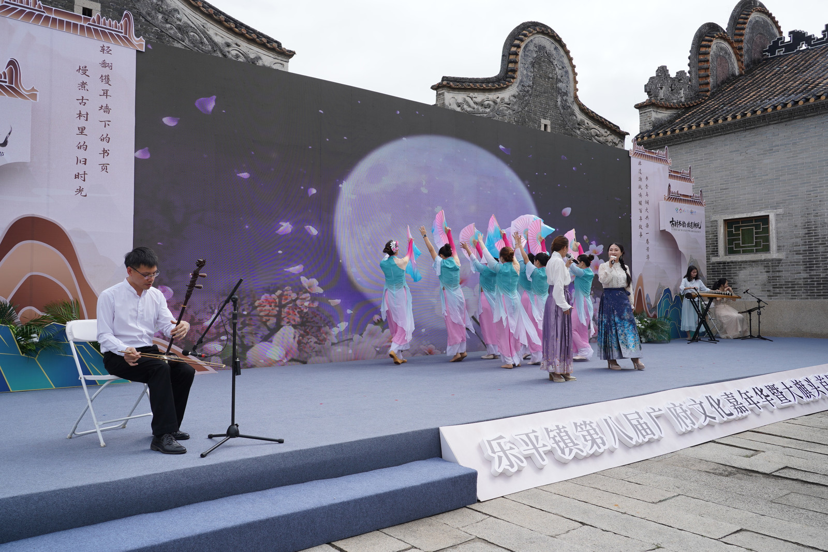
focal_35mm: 26
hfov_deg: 69.4
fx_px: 598
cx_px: 414
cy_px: 276
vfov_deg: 49.6
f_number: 8
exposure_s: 1/200
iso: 100
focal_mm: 26
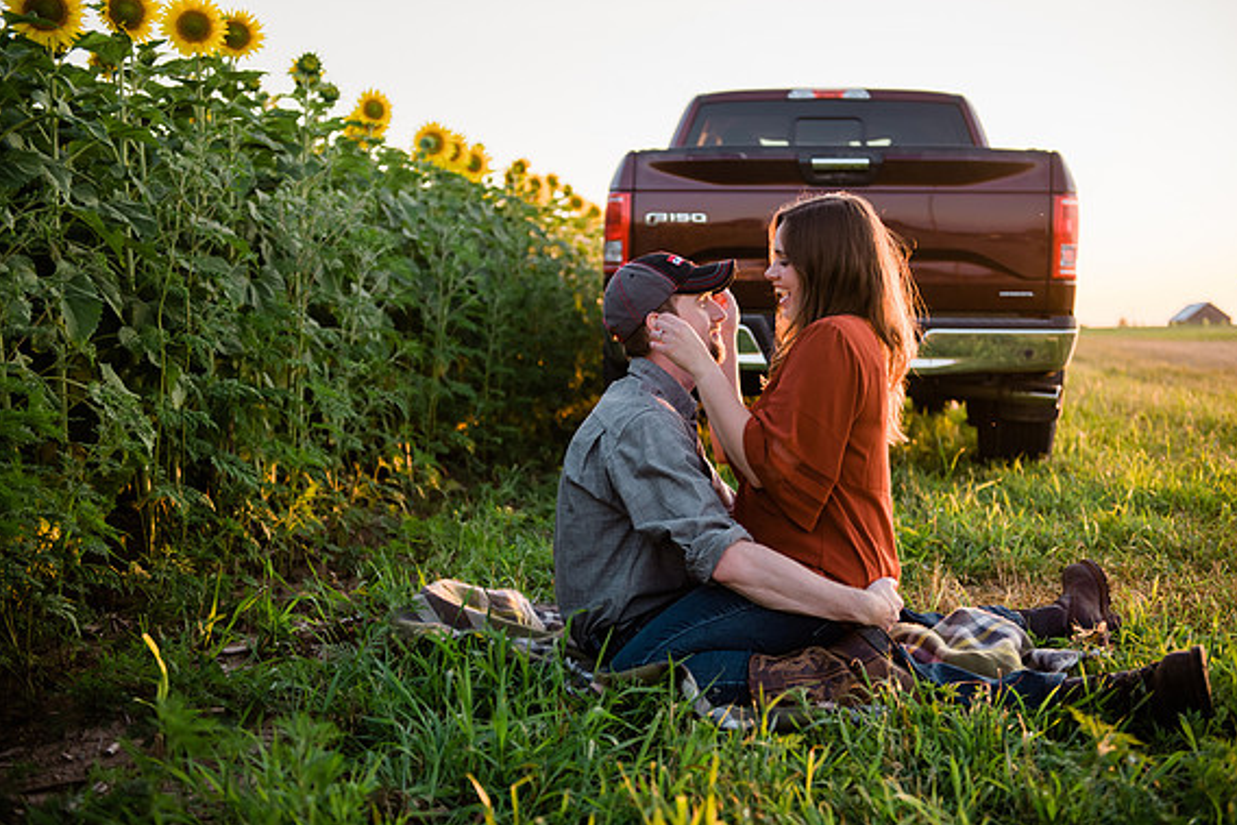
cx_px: 629
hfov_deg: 40.3
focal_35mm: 49
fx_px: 1684
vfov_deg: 27.5
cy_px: 415
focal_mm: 48
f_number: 2.8
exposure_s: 1/400
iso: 320
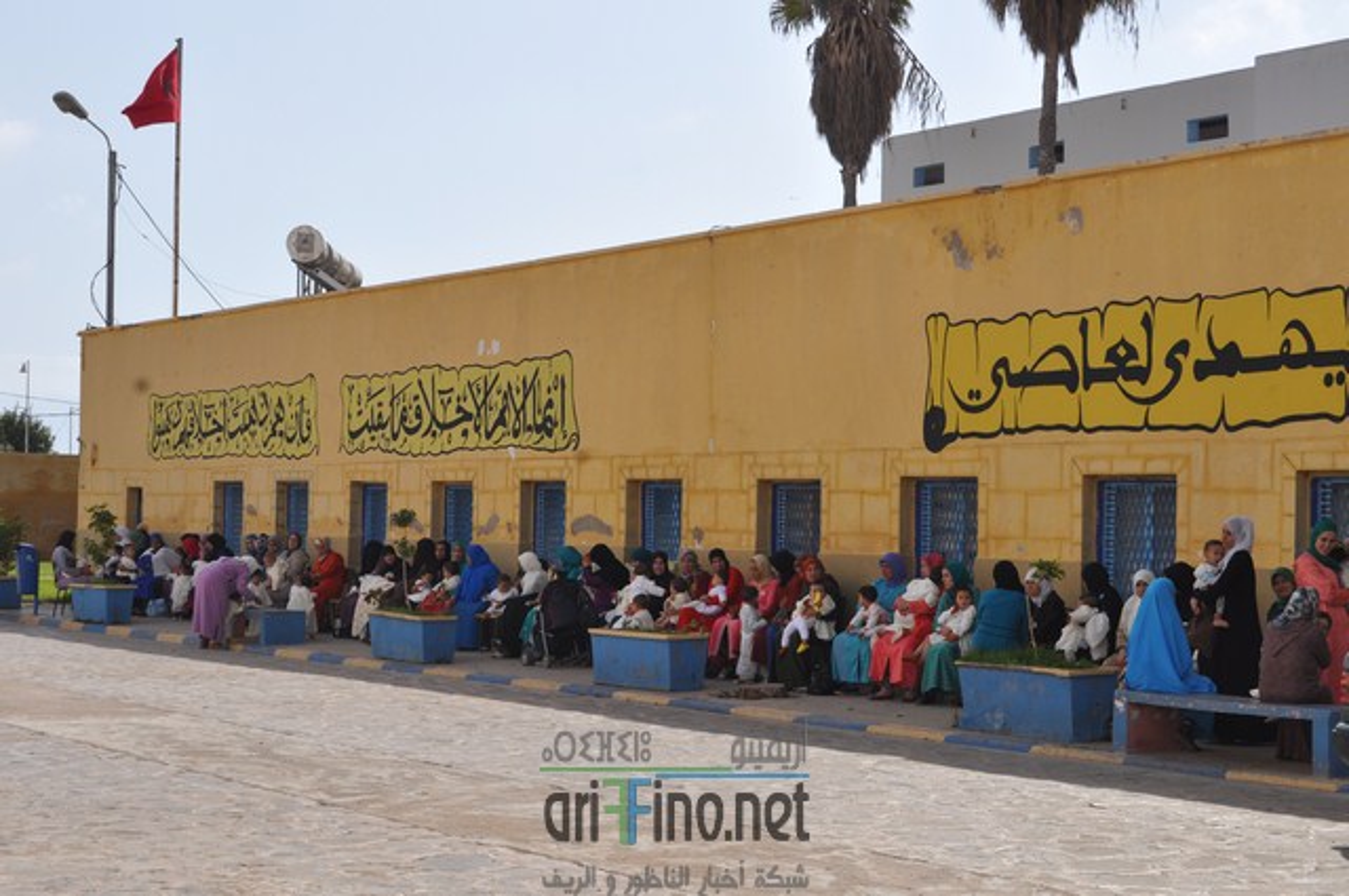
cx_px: 674
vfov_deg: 18.9
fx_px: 2695
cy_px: 448
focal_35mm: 72
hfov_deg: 28.1
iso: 200
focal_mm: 48
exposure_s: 1/500
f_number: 11
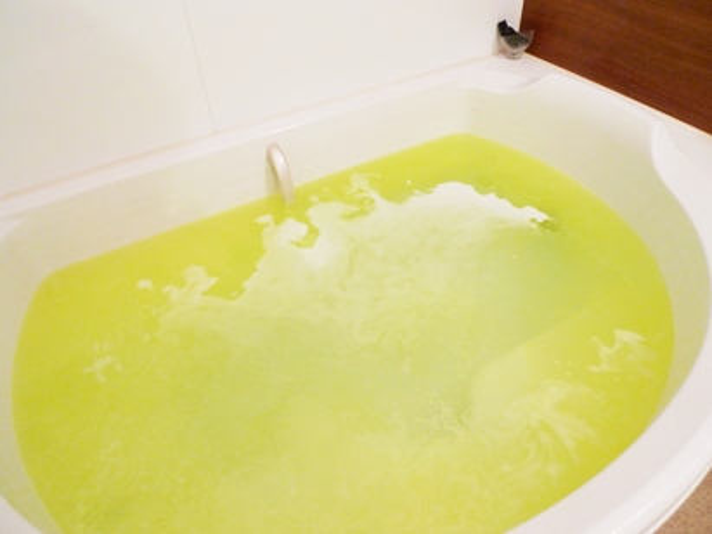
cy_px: 267
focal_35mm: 24
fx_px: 494
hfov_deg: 71.6
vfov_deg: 56.8
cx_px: 356
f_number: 2
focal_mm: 5.1
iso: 250
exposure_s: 1/30
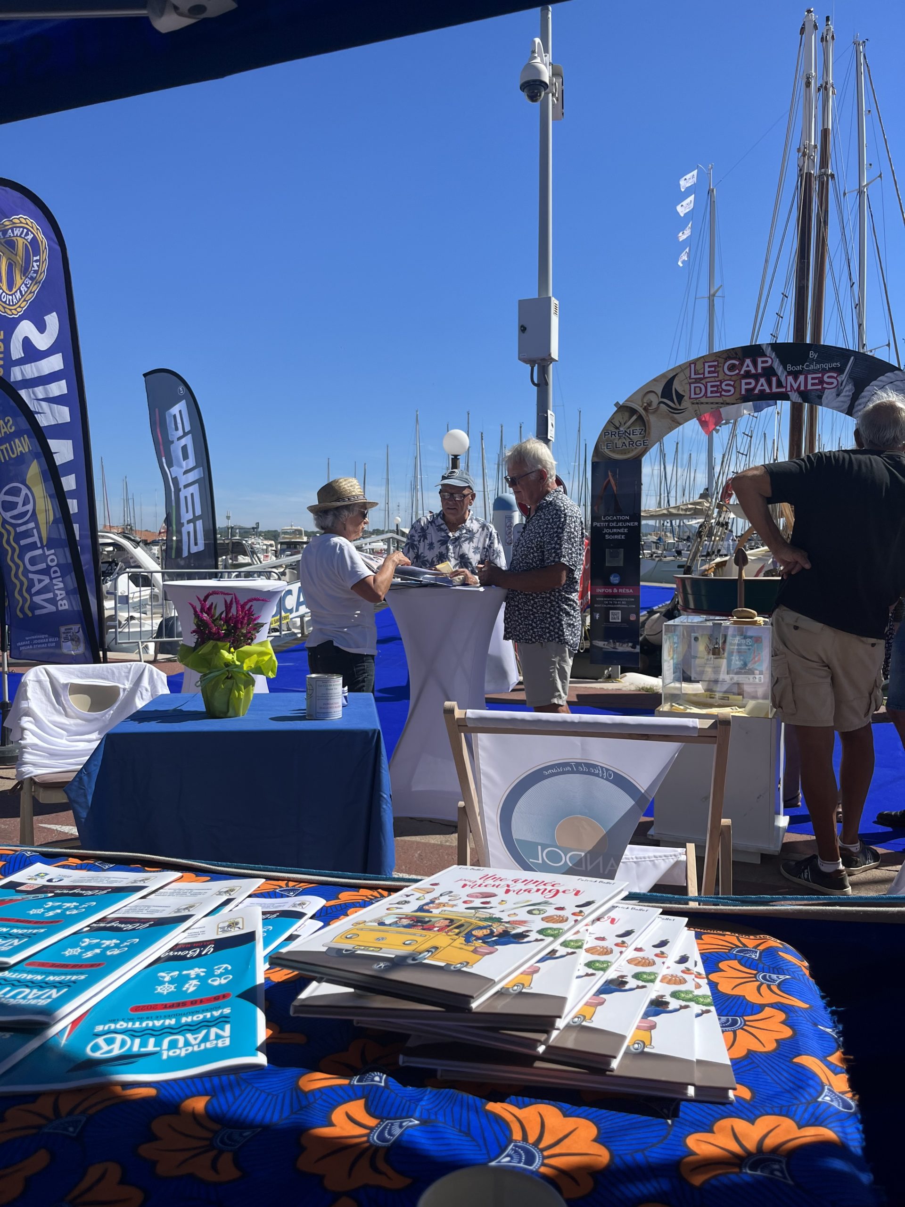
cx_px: 452
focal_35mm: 26
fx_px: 906
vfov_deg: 67.3
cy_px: 604
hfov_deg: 53.1
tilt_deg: -1.2
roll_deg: +1.2
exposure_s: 1/4854
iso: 50
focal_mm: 5.1
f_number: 1.6
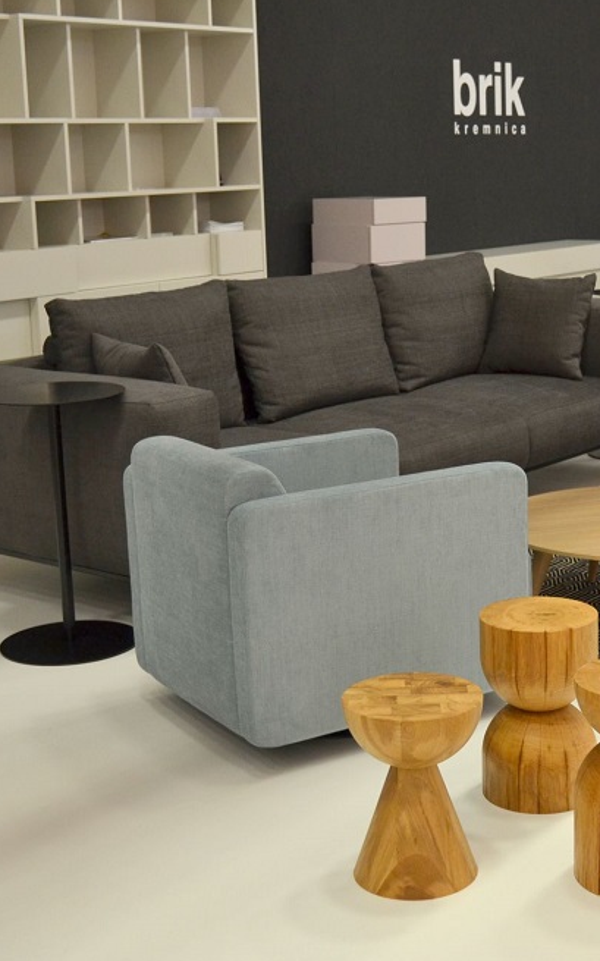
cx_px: 467
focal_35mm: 56
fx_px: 1466
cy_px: 481
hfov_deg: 22.9
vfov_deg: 36.3
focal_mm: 24
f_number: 4
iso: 400
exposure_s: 1/30
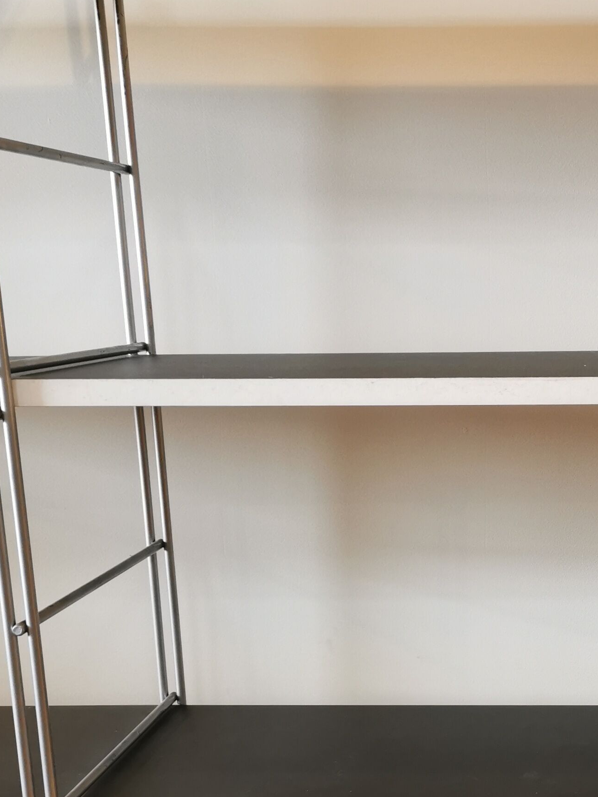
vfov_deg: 33.2
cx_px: 555
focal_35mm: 57
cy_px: 593
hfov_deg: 24.8
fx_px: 1313
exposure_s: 1/50
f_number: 1.8
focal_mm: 5.58
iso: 200
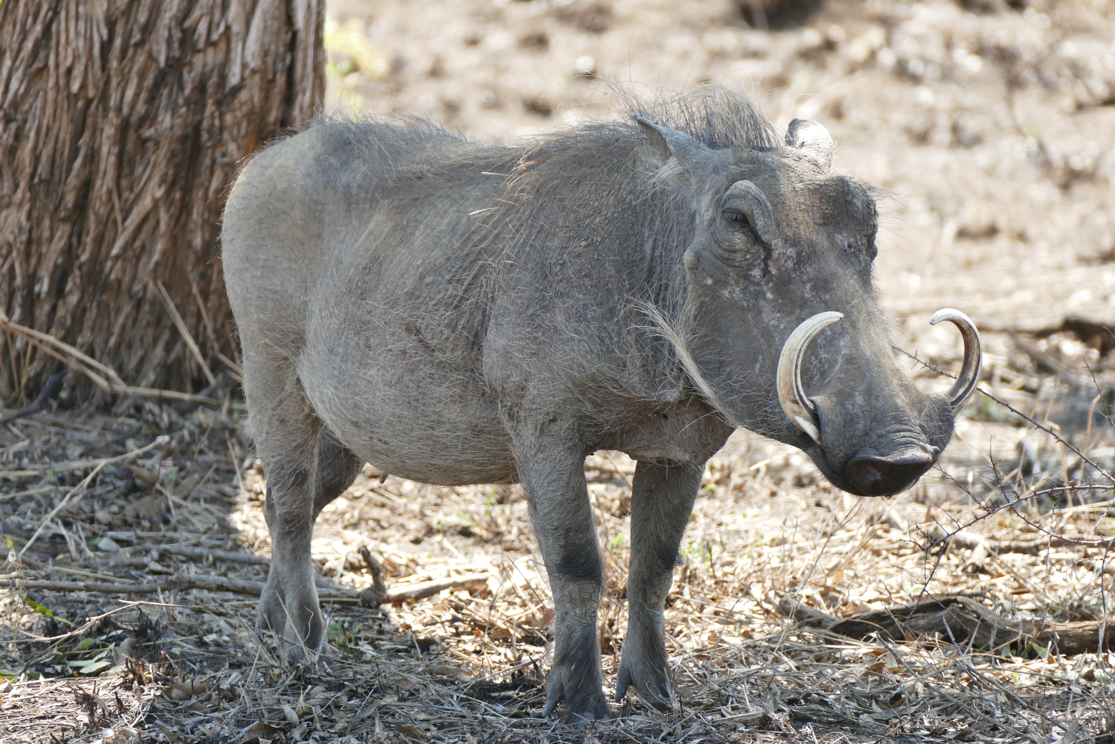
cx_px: 558
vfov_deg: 3.5
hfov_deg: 5.2
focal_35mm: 393
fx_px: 12171
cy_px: 372
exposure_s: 1/200
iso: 125
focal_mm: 143.18
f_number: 4
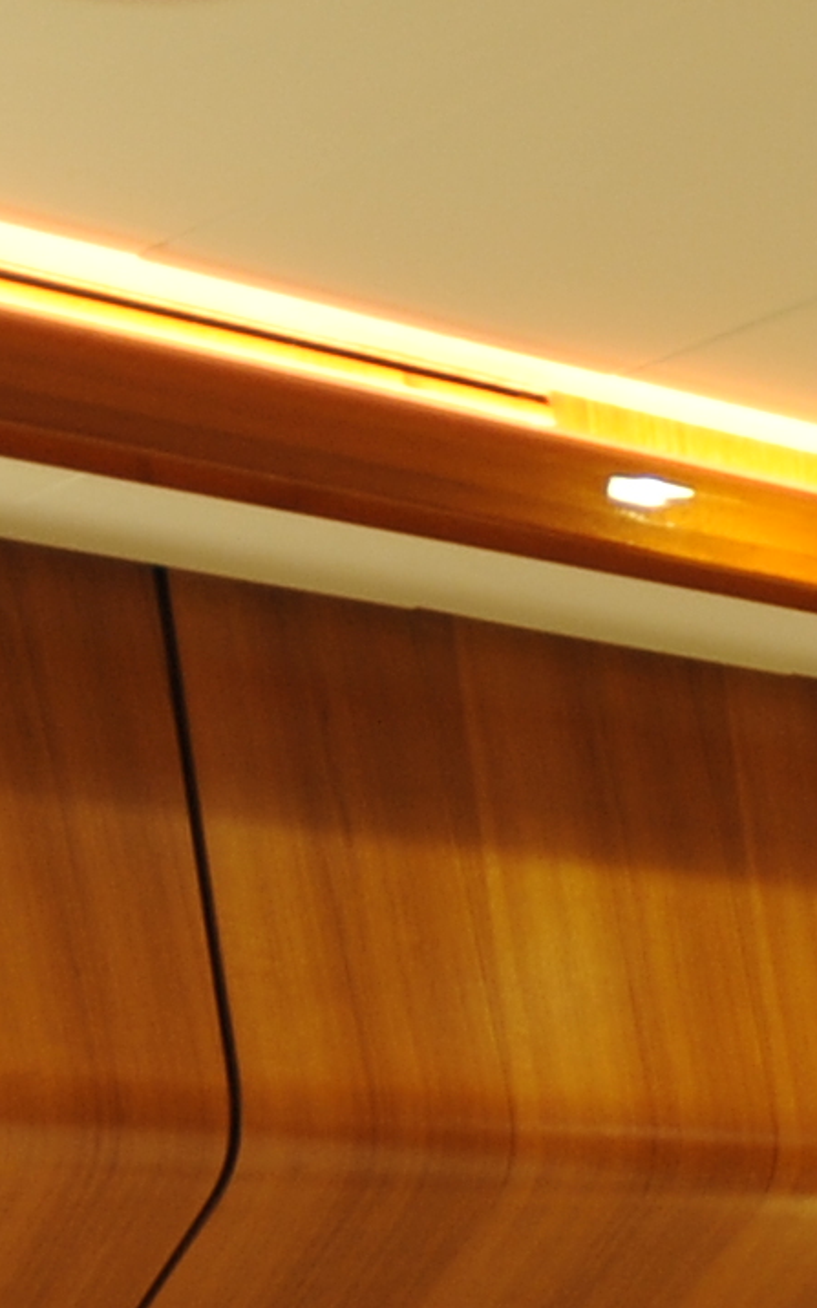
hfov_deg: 11.5
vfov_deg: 16.8
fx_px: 3669
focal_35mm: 103
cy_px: 2332
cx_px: 1603
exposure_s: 1/20
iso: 500
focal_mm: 17
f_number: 2.8
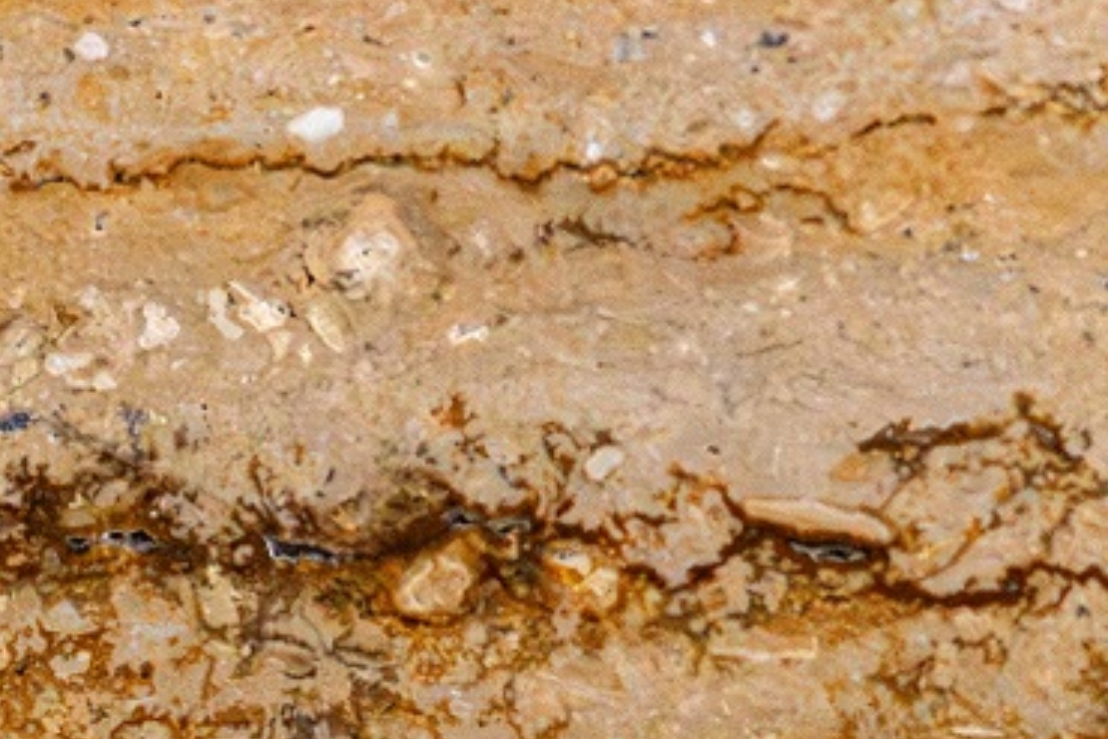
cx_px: -42
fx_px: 10468
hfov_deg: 6.0
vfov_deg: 4.0
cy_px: 1143
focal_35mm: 340
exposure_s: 1/200
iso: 20000
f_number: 6.3
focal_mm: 105
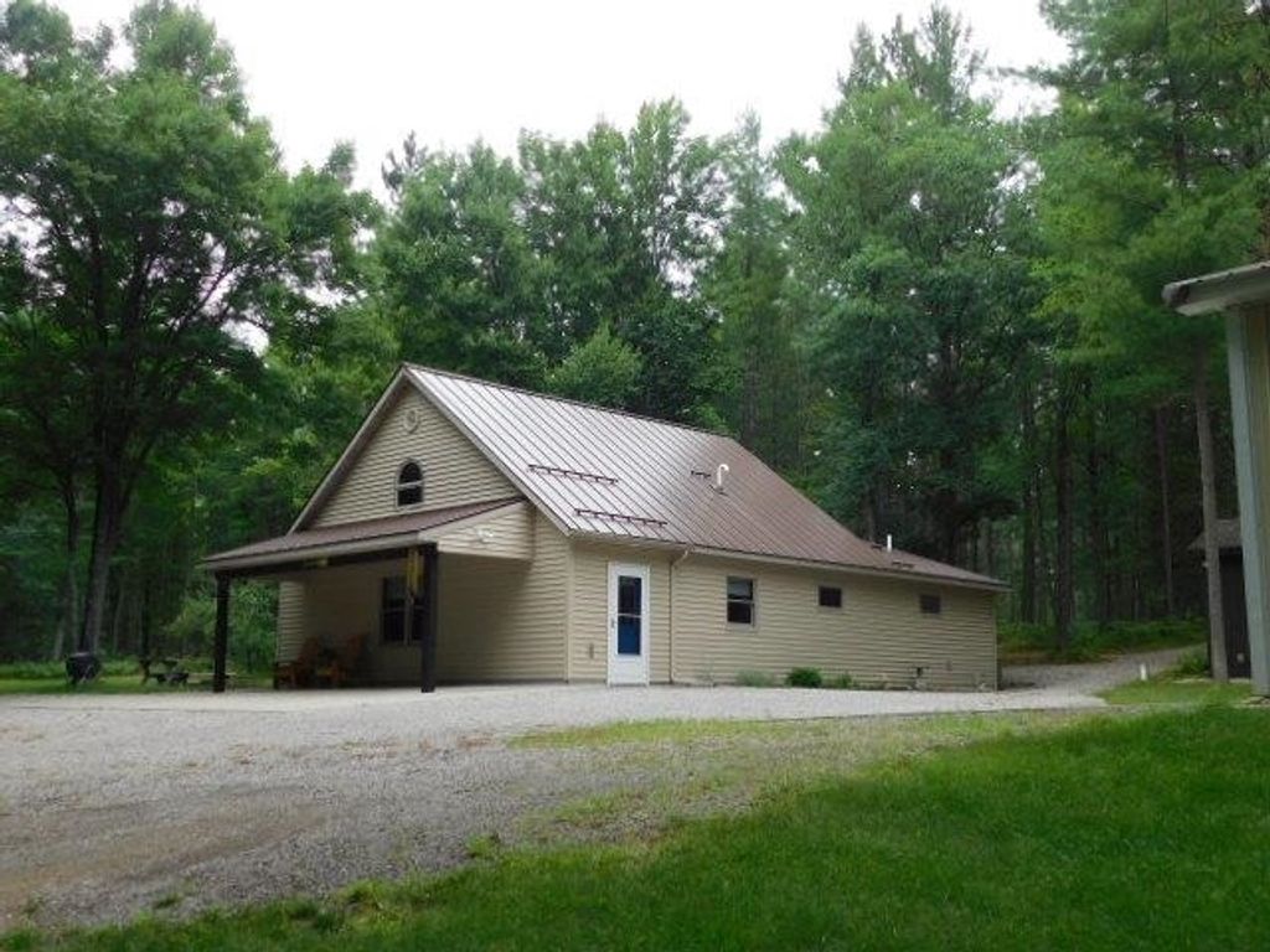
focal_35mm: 36
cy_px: 476
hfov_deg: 51.4
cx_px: 635
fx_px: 1321
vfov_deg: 39.7
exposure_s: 1/320
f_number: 3.5
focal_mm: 6.3
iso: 125
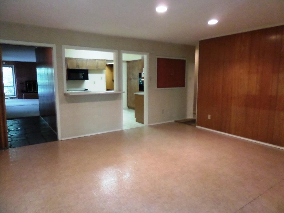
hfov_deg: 71.6
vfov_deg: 56.8
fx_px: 197
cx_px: 142
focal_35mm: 24
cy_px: 106
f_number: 3.1
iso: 480
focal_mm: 4.3
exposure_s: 1/20
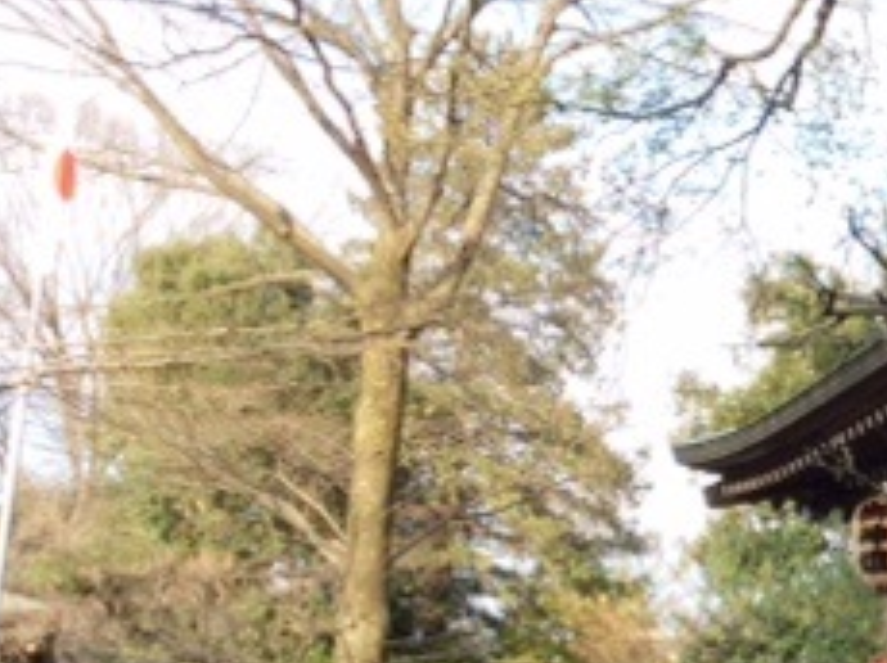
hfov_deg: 20.2
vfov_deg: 16.5
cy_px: 432
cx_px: 1149
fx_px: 2278
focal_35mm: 89
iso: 32
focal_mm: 3.3
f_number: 2.4
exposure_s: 1/164
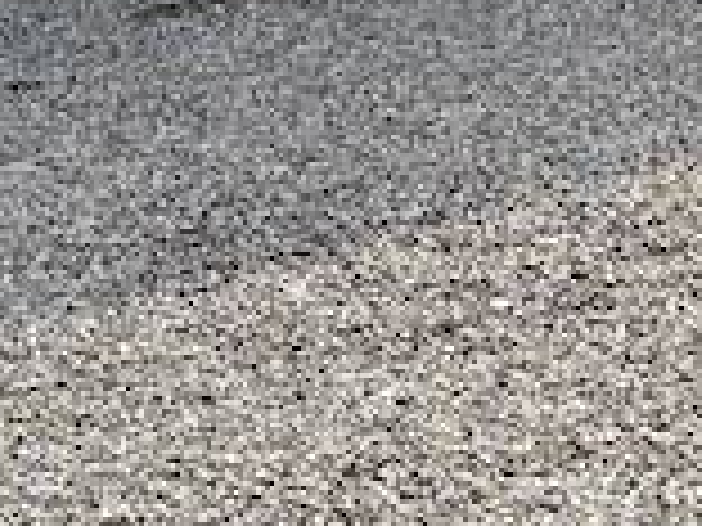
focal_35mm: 158
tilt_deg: -3.3
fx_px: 3204
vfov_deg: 8.8
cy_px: -571
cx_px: 936
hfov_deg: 12.1
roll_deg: -0.2
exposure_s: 1/6711
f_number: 1.78
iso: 125
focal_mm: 6.76
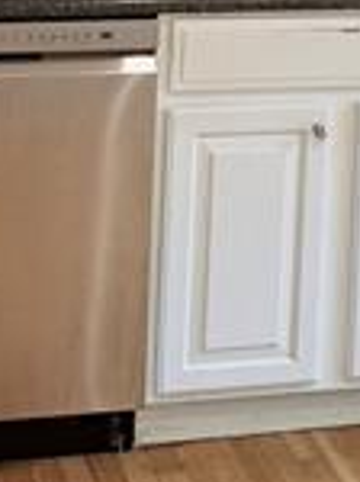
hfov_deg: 12.0
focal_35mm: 123
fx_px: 1710
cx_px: 235
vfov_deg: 15.4
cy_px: -112
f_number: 1.8
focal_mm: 5.23
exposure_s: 1/60
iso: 160
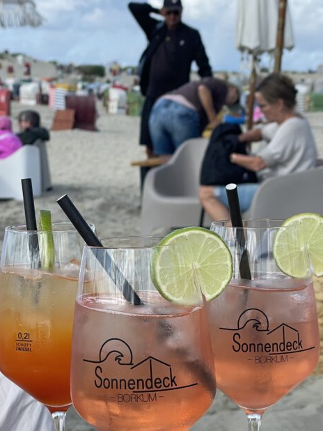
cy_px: 335
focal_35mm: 86
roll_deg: -3.2
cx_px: 154
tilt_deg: -11.6
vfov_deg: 22.5
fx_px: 1070
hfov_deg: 17.2
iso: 25
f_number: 2
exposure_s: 1/1043
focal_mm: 6
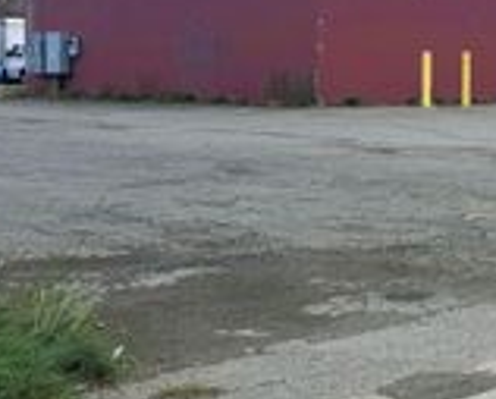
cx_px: 694
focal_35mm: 74
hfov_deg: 22.2
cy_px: 93
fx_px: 1088
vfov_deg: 20.6
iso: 80
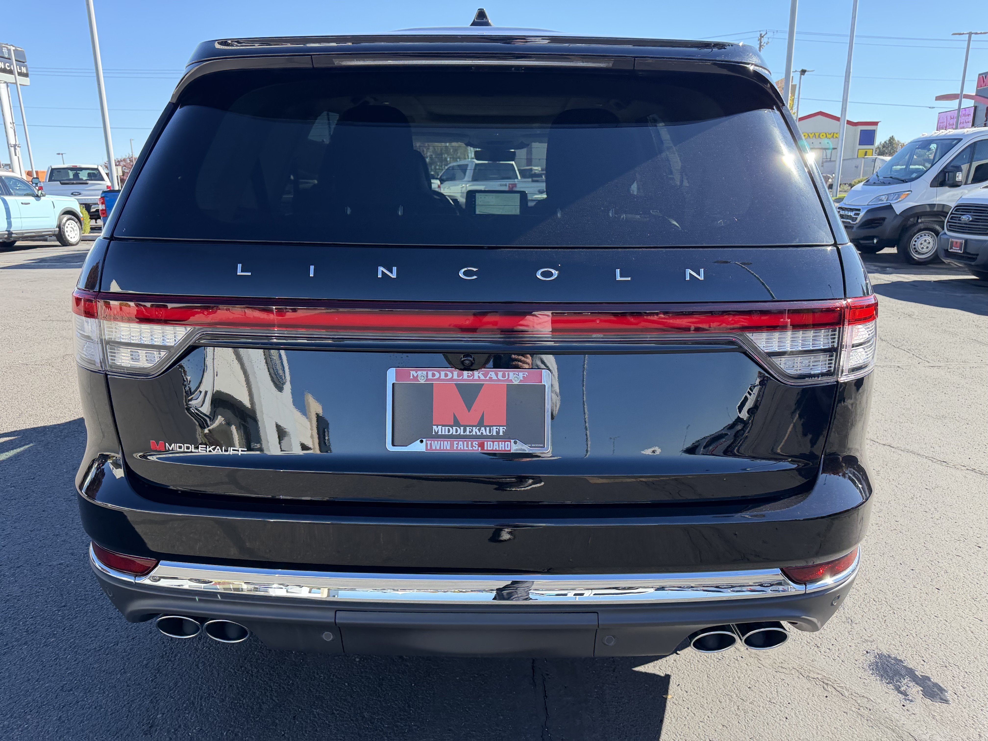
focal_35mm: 24
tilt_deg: -13.8
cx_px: 494
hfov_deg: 71.6
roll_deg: +0.0
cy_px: 370
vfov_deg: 56.8
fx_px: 685
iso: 100
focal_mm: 6.76
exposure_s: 1/1060
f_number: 1.78
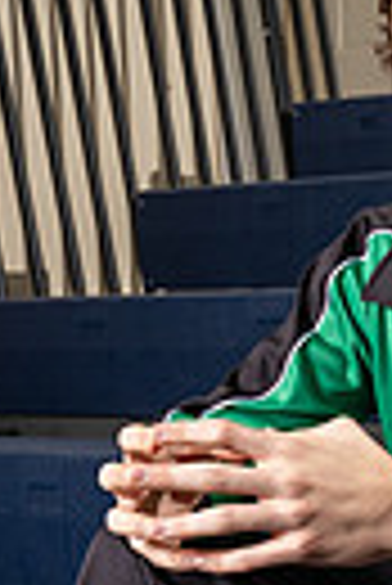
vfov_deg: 18.7
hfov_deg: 13.0
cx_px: 424
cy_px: 666
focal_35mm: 104
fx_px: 1694
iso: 800
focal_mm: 30
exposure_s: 1/250
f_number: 8
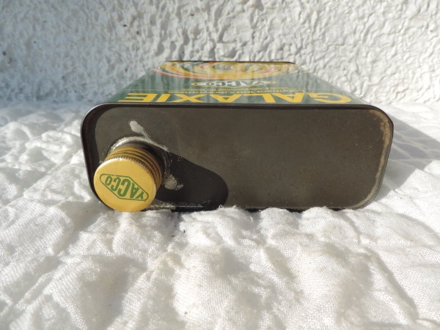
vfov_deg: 56.8
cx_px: 220
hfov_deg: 71.6
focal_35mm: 24
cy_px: 165
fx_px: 305
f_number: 3
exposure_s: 1/1000
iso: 80
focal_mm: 4.3
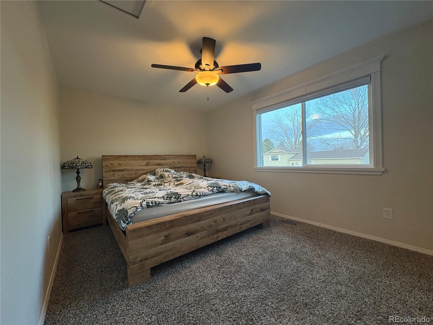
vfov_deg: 85.7
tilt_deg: -0.2
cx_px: 216
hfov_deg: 102.1
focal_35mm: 14
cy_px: 162
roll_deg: +1.9
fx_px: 175
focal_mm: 2.22
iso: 400
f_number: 2.2
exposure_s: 1/120
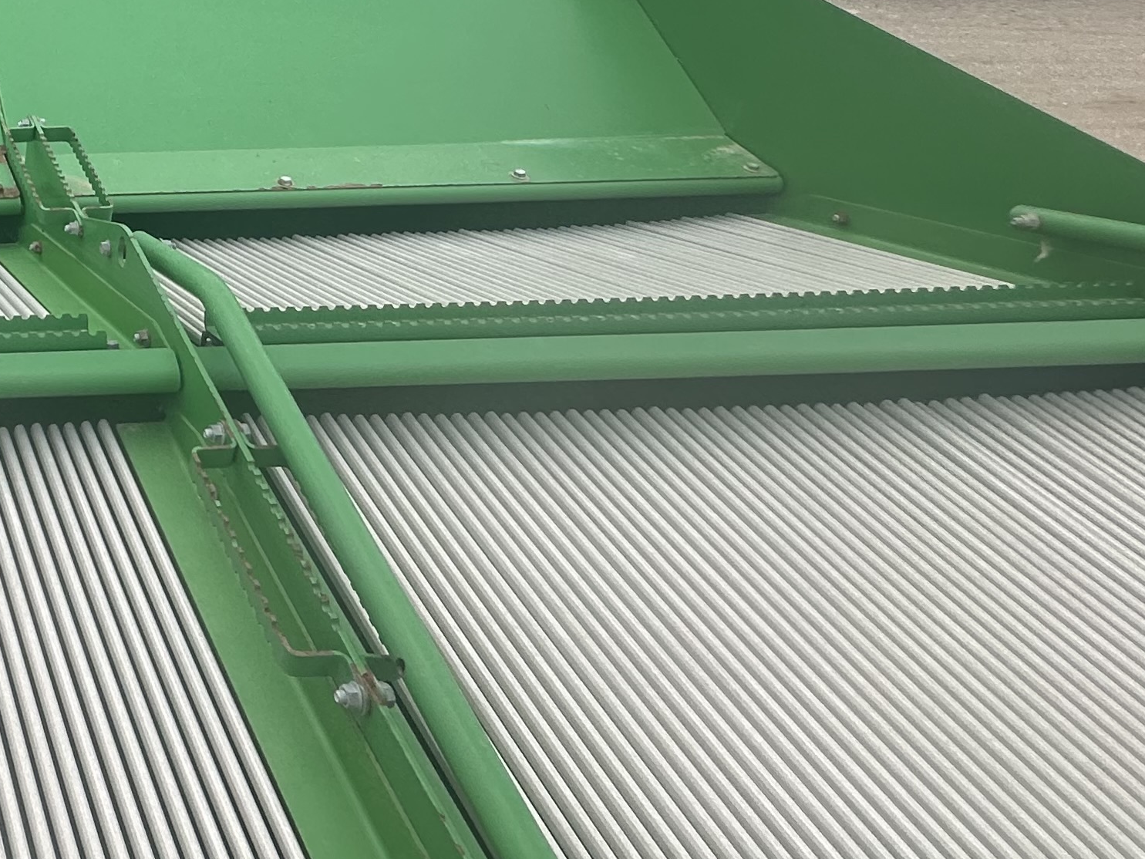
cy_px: 61
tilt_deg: -25.2
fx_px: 1257
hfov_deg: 36.2
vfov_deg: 35.2
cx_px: -271
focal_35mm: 38
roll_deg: -0.5
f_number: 2.2
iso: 50
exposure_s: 1/1575
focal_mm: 2.22
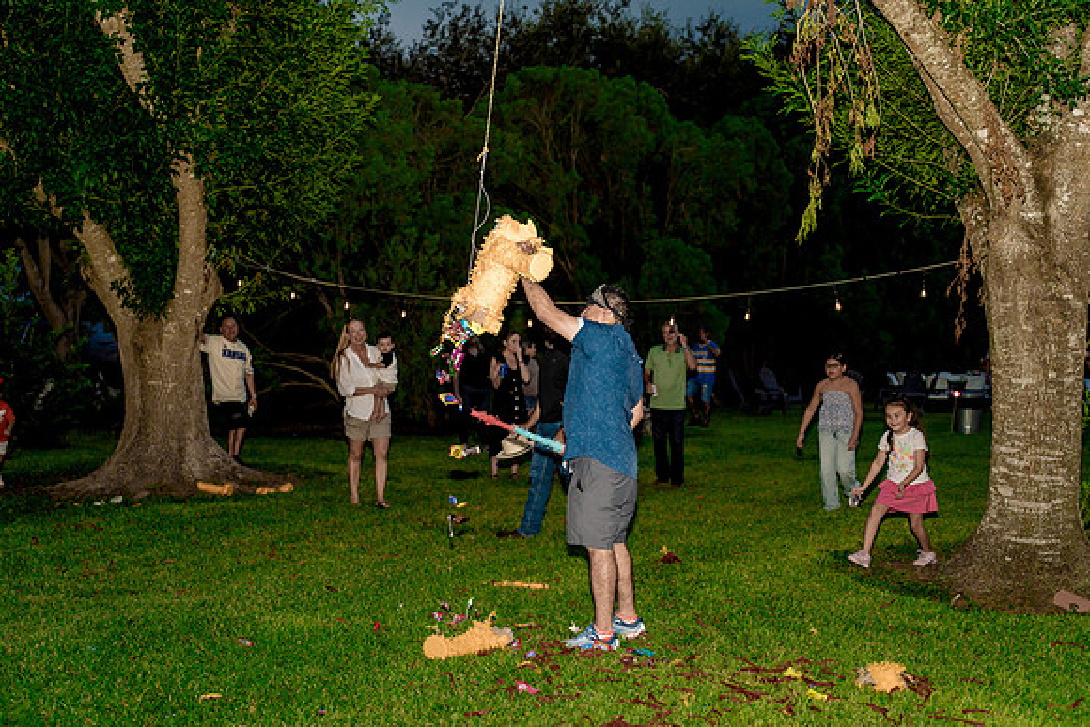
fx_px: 1272
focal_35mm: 42
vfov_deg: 31.9
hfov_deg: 46.4
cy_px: 364
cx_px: 545
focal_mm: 42
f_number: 2.8
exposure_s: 1/250
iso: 2000
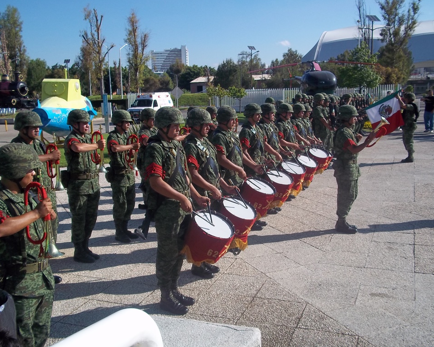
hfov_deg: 47.9
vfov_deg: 39.2
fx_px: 488
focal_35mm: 38
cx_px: 203
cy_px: 173
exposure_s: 1/250
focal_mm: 6.5
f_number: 8
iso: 80
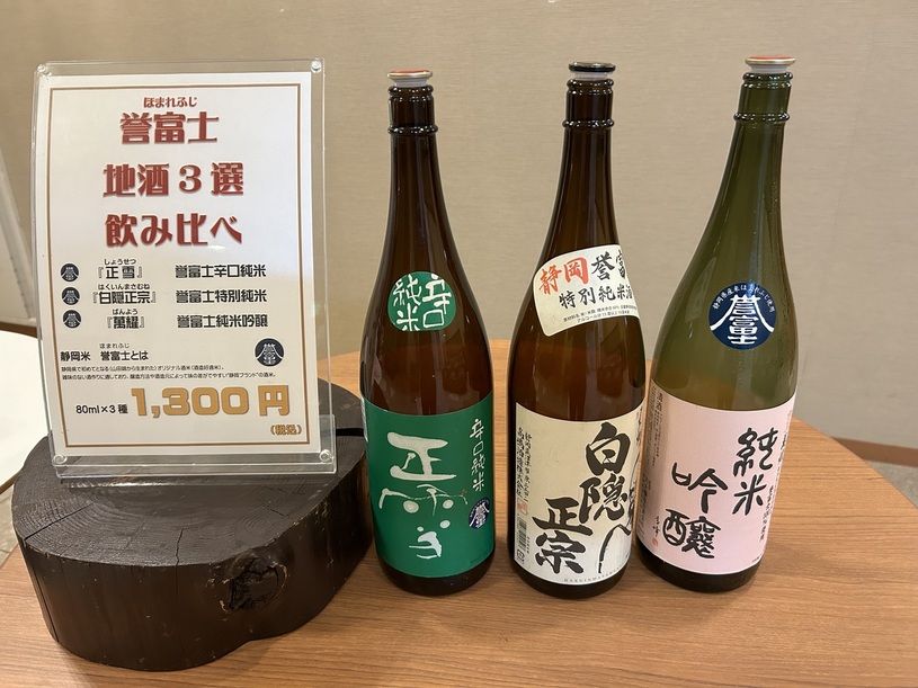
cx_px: 459
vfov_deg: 53.1
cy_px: 344
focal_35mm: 26
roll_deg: +1.9
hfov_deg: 67.3
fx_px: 689
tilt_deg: -24.4
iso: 320
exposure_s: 1/50
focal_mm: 5.7
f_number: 1.5
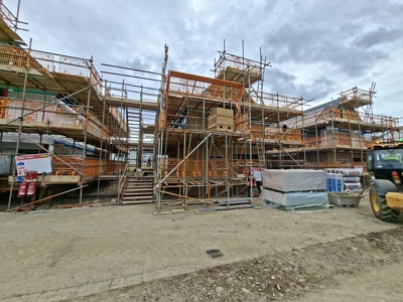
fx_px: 151
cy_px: 151
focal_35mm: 13
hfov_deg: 106.2
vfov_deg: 89.9
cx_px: 202
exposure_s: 1/1736
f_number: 2.2
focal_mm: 1.74
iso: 40
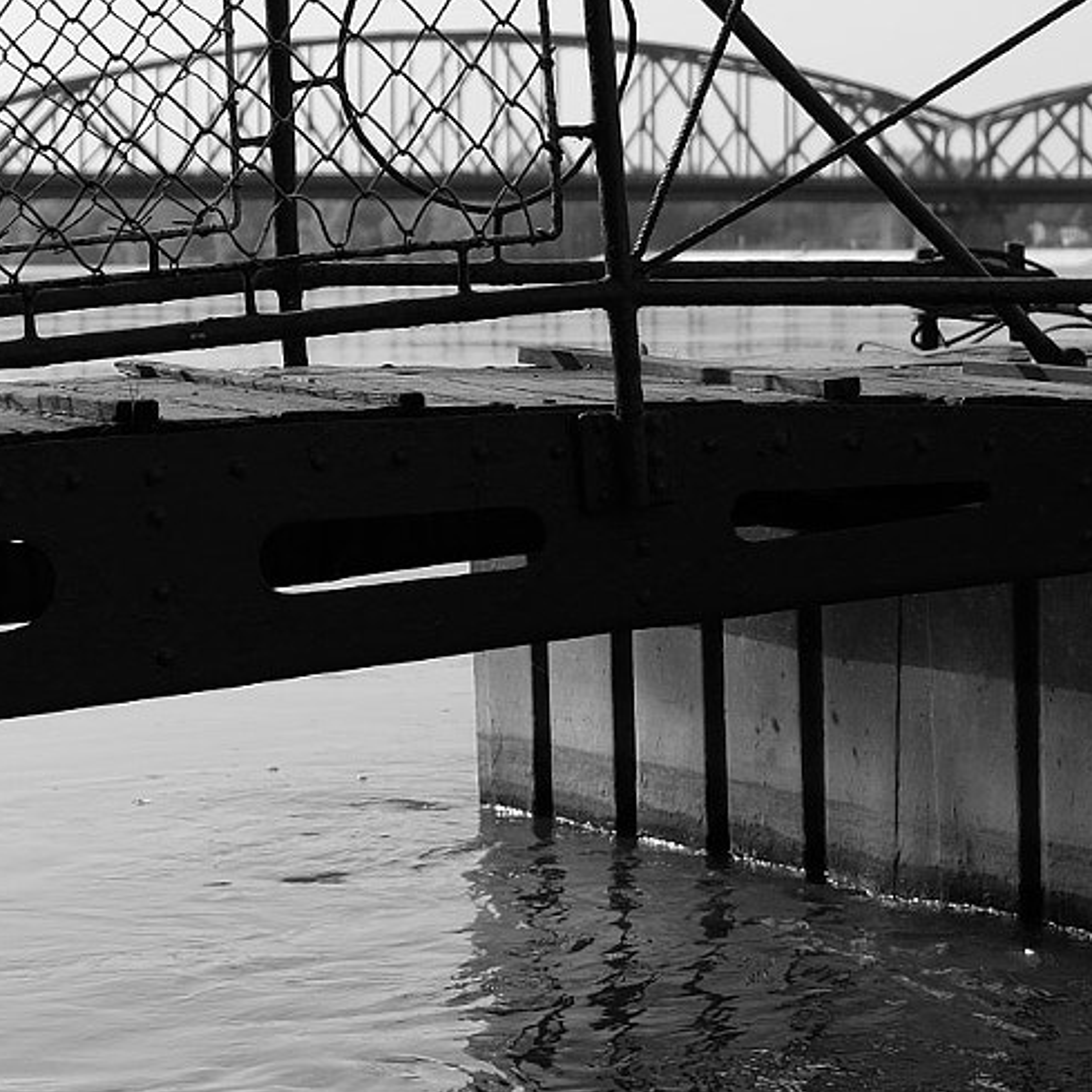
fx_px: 4461
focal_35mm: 125
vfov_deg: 14.0
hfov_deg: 13.9
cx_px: 435
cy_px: 462
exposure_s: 1/1900
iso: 200
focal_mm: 30.2
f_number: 3.6
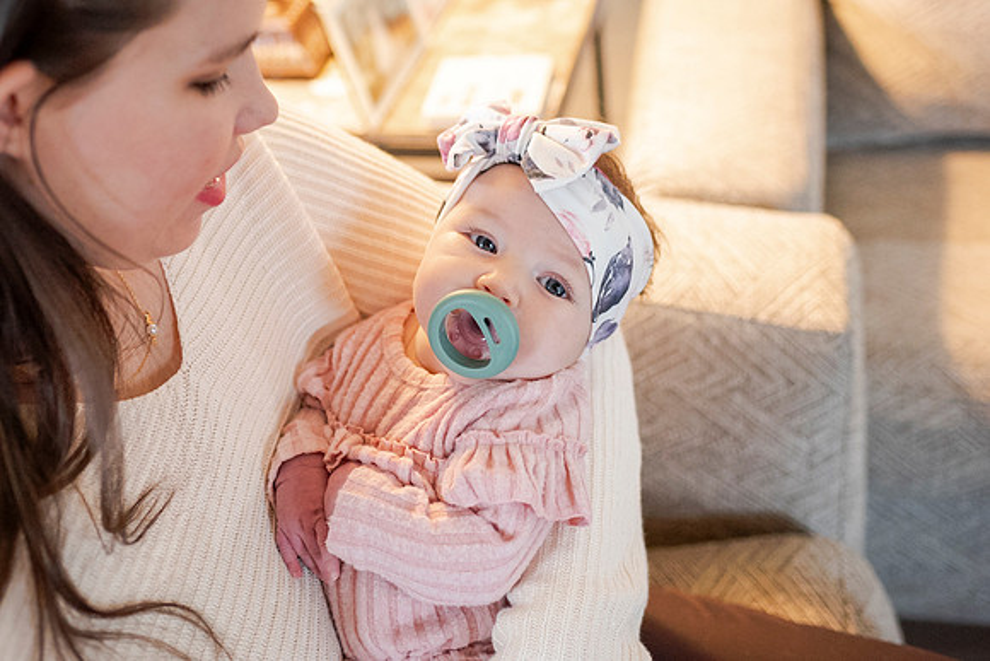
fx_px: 1319
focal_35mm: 48
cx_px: 428
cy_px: 208
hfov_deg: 41.1
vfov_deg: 27.9
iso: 2000
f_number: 2.2
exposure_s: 1/160
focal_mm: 35
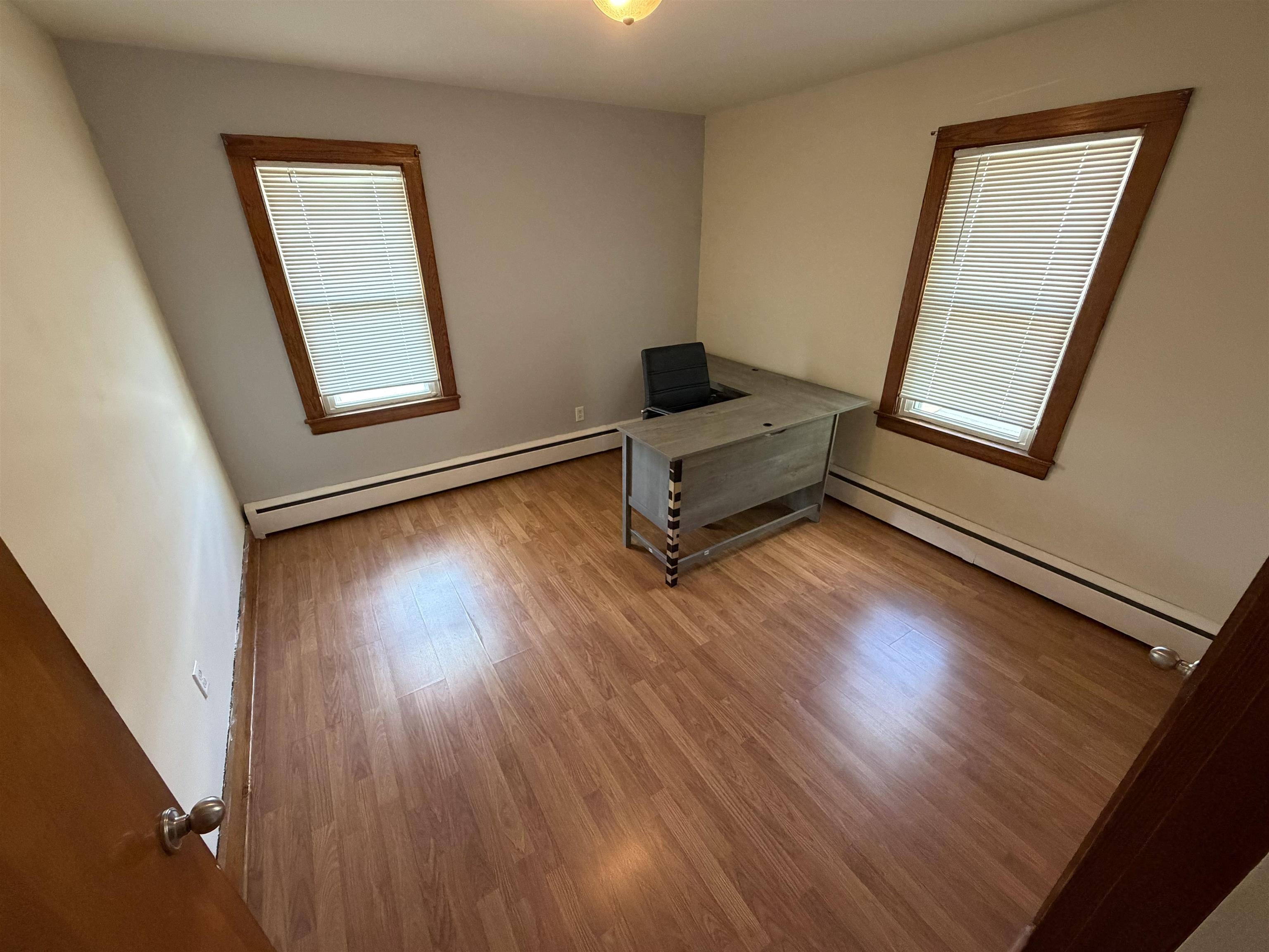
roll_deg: +0.7
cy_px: 476
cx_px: 634
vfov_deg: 85.7
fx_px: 513
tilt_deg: -26.1
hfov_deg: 102.1
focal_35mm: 14
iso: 400
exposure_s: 1/60
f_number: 2.2
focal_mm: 2.22
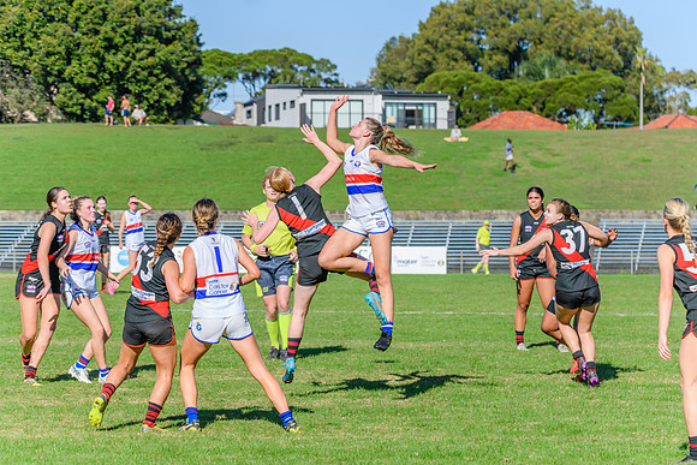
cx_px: 348
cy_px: 232
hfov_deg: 13.7
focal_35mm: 150
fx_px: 2905
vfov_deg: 9.2
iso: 640
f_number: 9
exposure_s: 1/1600
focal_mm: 150
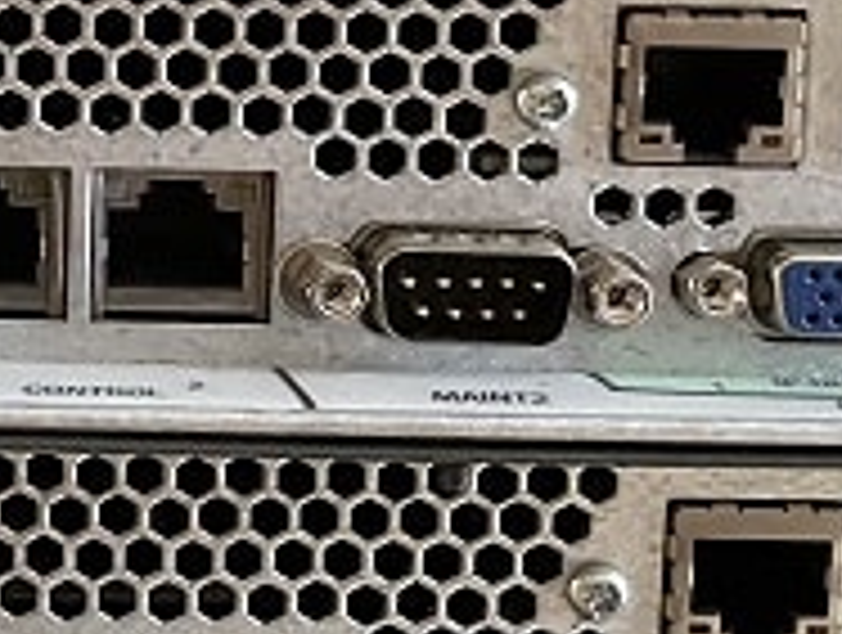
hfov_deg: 15.9
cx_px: -513
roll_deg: -1.1
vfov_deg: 12.9
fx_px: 2705
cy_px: -198
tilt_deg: -5.7
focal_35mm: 111
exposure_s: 1/40
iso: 640
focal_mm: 4.2
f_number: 1.6
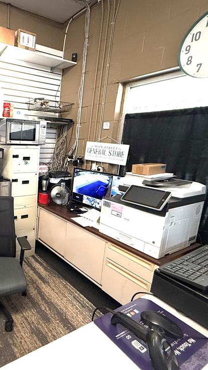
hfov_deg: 46.5
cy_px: 182
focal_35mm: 21
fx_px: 206
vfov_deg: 83.9
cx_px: 9
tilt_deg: -12.1
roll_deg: -1.9
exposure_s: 1/120
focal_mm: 2.22
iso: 320
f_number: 2.2
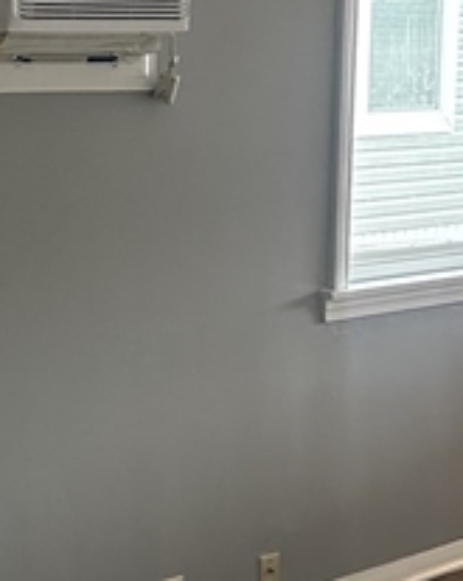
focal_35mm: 87
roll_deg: -0.6
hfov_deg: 17.3
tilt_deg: -8.5
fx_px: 1494
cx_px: 25
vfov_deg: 22.0
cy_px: 295
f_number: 1.78
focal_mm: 6.86
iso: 800
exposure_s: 1/60
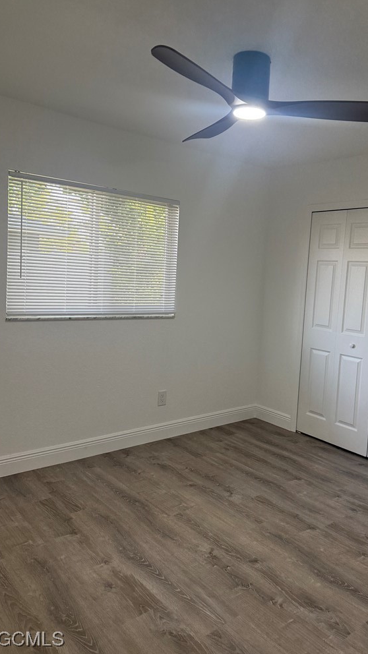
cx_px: 233
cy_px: 320
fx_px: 468
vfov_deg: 69.9
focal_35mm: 27
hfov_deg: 42.5
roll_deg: -1.2
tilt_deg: -3.5
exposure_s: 1/120
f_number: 1.78
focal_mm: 6.76
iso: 250
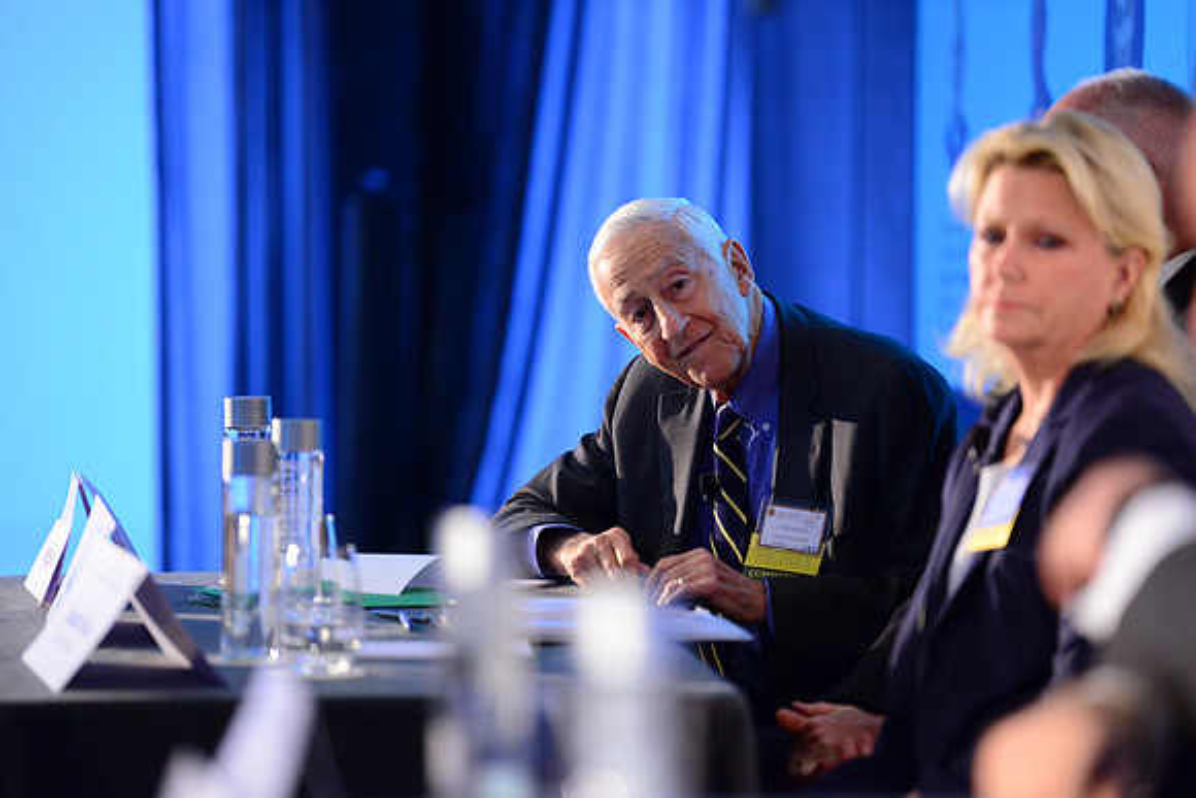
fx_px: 6646
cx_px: 598
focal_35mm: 200
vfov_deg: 6.9
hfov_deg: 10.3
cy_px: 399
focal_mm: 200
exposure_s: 1/125
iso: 4000
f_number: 2.8
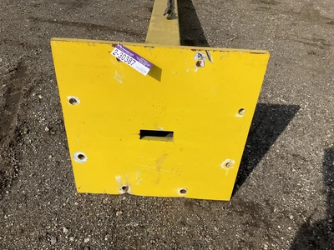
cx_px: 167
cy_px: 125
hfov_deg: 61.7
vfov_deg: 48.2
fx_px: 280
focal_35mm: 29
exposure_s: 1/2538
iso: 25
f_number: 1.8
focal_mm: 3
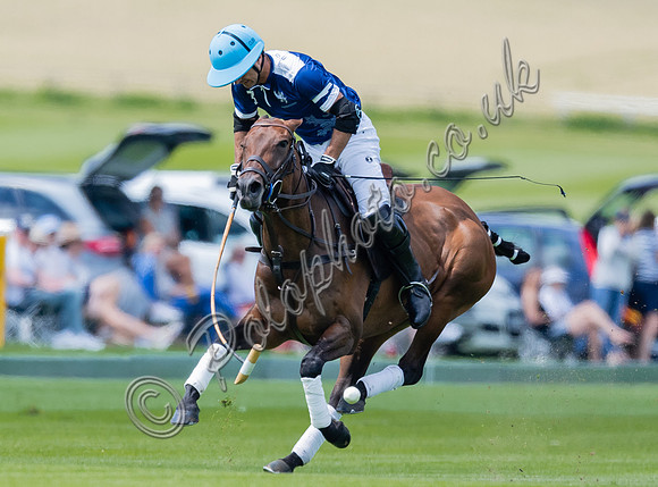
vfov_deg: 1.3
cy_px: 327
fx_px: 21676
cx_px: 298
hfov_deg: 1.7
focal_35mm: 1146
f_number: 4
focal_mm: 500
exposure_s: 1/3200
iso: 400
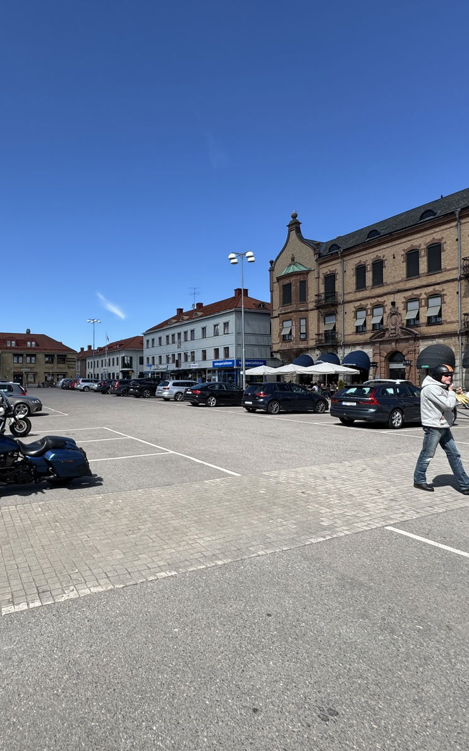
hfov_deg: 57.5
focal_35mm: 20
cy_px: 375
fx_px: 409
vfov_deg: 85.1
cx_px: 136
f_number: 2.2
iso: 50
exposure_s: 1/1880
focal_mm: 2.22
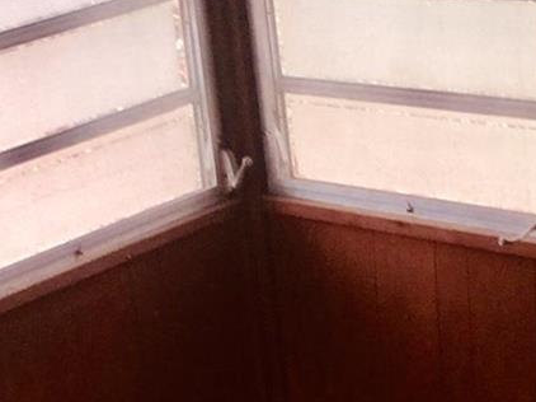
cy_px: 271
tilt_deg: -18.8
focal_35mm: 110
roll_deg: +5.5
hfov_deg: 17.9
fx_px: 1702
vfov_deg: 13.4
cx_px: 264
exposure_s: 1/30
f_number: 2.2
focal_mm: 4.15
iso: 32
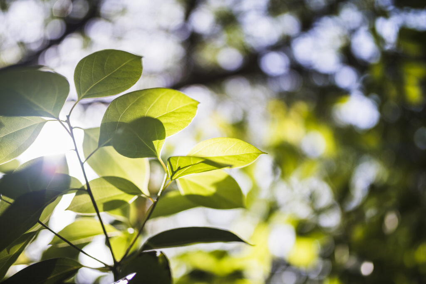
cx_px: 213
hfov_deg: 54.4
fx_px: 414
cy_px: 142
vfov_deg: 37.9
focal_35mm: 35
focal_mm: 35
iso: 250
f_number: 1.4
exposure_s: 1/3200
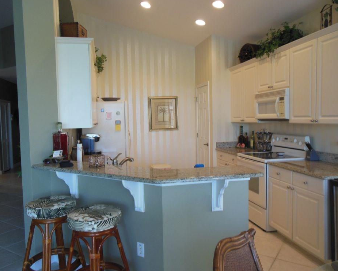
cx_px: 162
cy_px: 136
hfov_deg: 64.0
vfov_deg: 53.2
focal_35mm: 27
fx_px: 270
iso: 160
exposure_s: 1/30
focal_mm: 4.5
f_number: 3.2
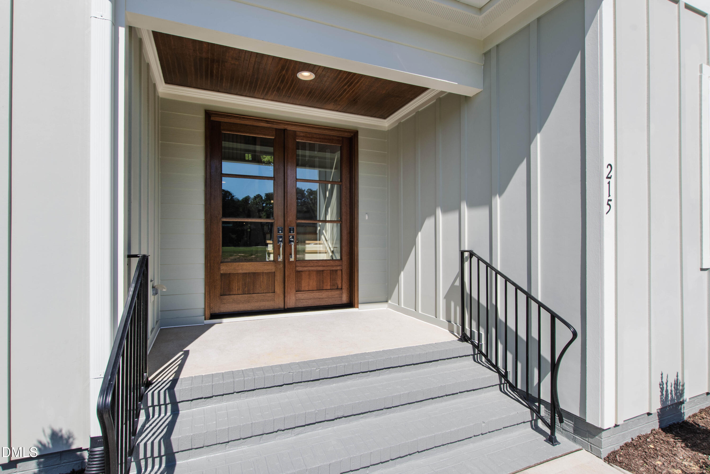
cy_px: 237
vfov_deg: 72.1
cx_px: 355
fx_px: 325
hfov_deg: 95.0
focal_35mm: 16
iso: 100
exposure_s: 1/125
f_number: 9
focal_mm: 11
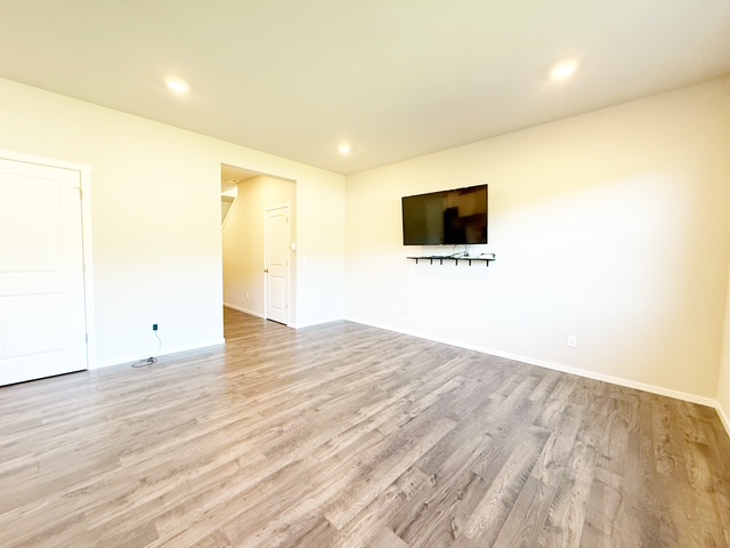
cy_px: 274
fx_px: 295
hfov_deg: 102.1
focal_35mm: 14
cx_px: 365
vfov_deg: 85.7
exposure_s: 1/120
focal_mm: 2.22
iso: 250
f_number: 2.2
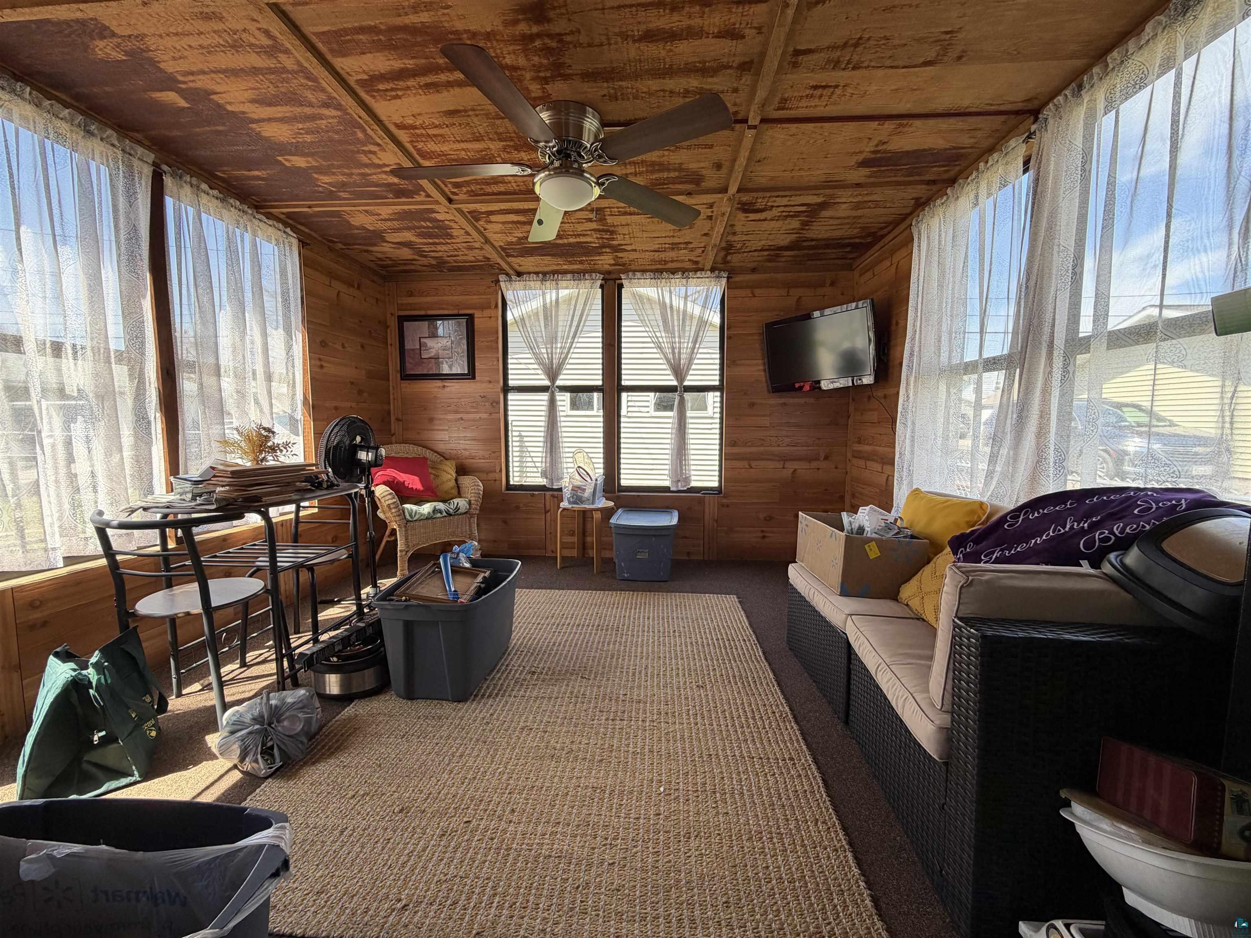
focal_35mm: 14
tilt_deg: -5.4
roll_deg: +0.4
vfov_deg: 85.7
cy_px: 469
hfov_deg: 102.1
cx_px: 626
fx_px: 506
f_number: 2.2
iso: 50
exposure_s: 1/124
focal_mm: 2.22
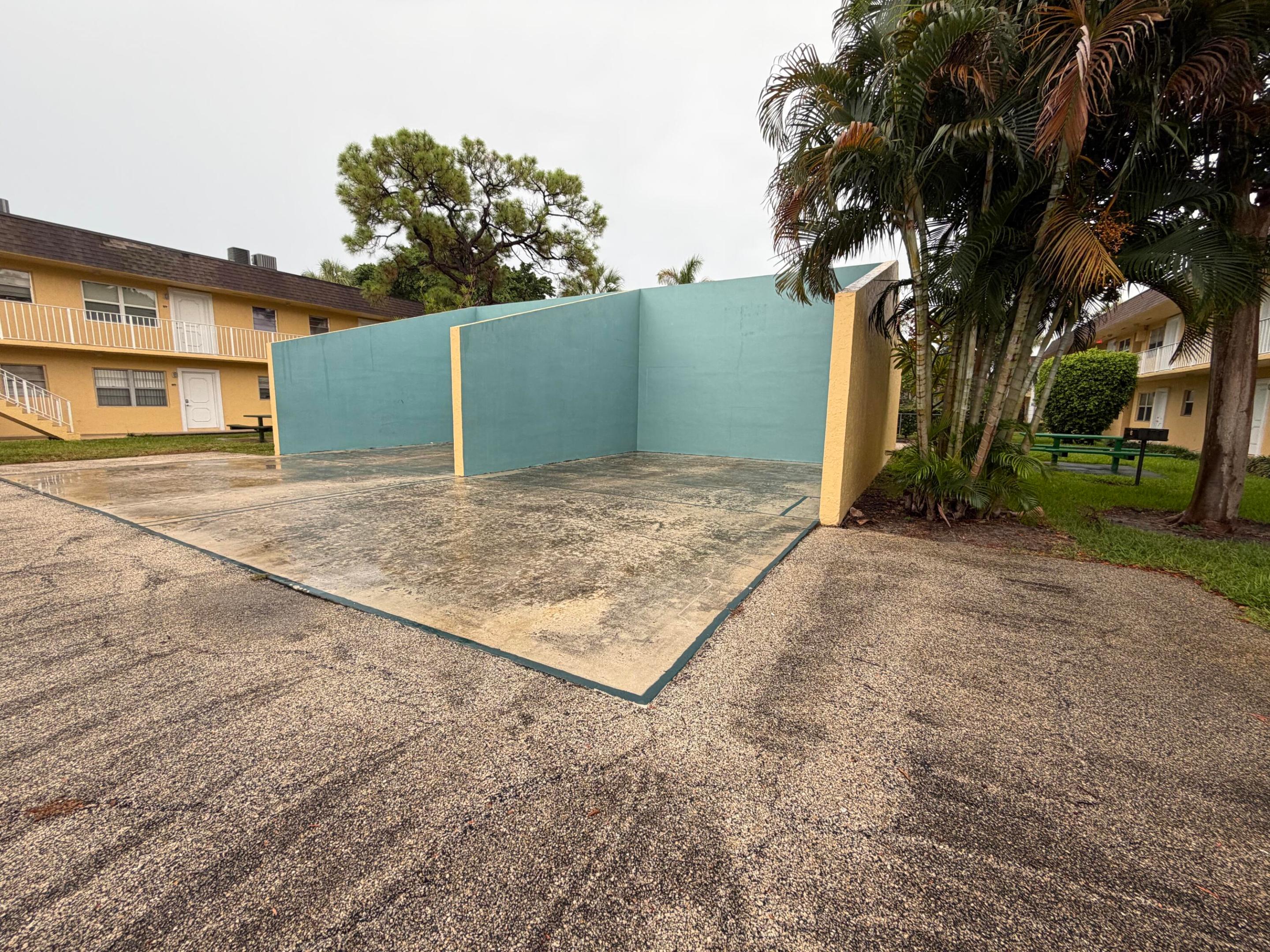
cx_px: 635
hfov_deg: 102.1
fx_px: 514
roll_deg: -1.6
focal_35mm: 14
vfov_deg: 85.7
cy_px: 476
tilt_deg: -8.0
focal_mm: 2.22
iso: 64
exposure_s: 1/121
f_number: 2.2
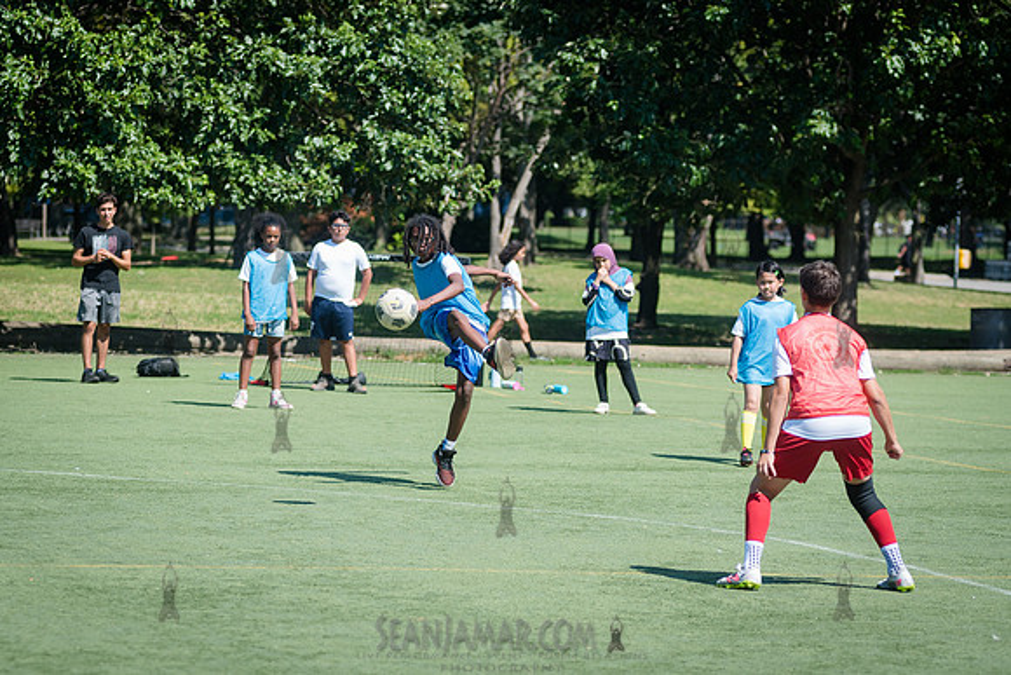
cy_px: 353
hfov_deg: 13.1
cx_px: 443
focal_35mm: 157
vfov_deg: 8.8
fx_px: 4401
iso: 200
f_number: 4
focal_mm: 120
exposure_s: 1/1250
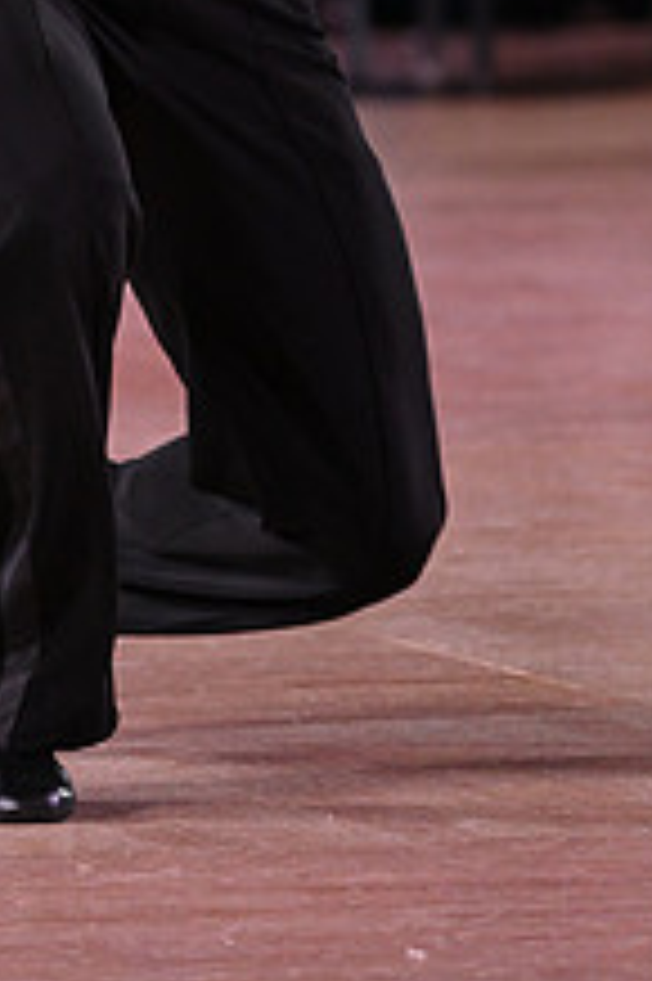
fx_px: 17386
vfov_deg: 3.2
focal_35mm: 639
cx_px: -142
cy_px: -302
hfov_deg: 2.1
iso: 3200
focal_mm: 240
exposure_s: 1/320
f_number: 5
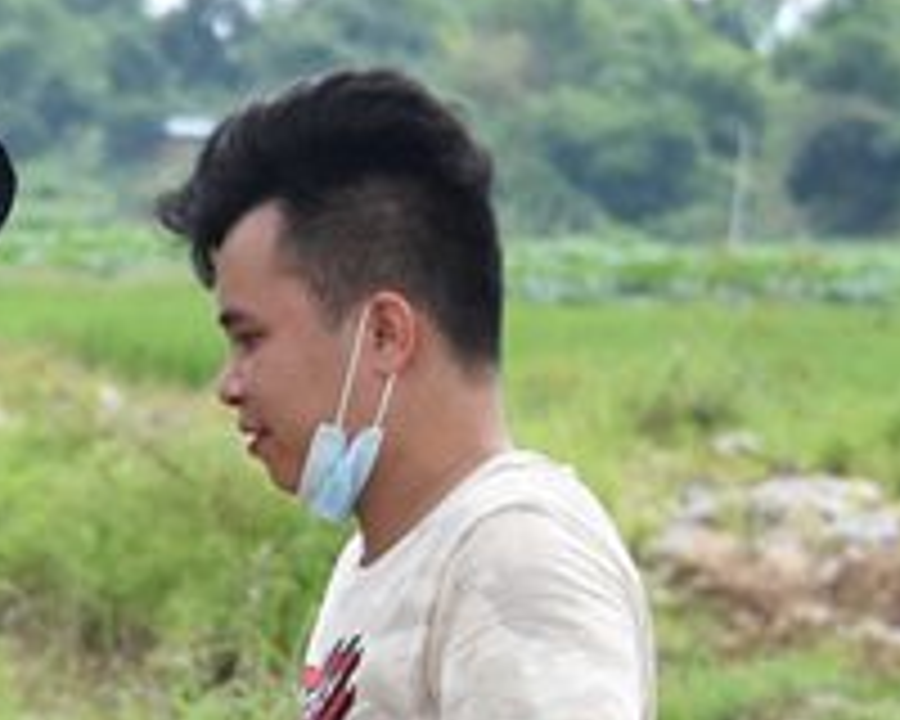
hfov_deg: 6.1
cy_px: 837
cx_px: -540
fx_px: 8391
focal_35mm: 315
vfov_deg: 4.9
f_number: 6.3
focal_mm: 78
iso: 400
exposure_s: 1/400
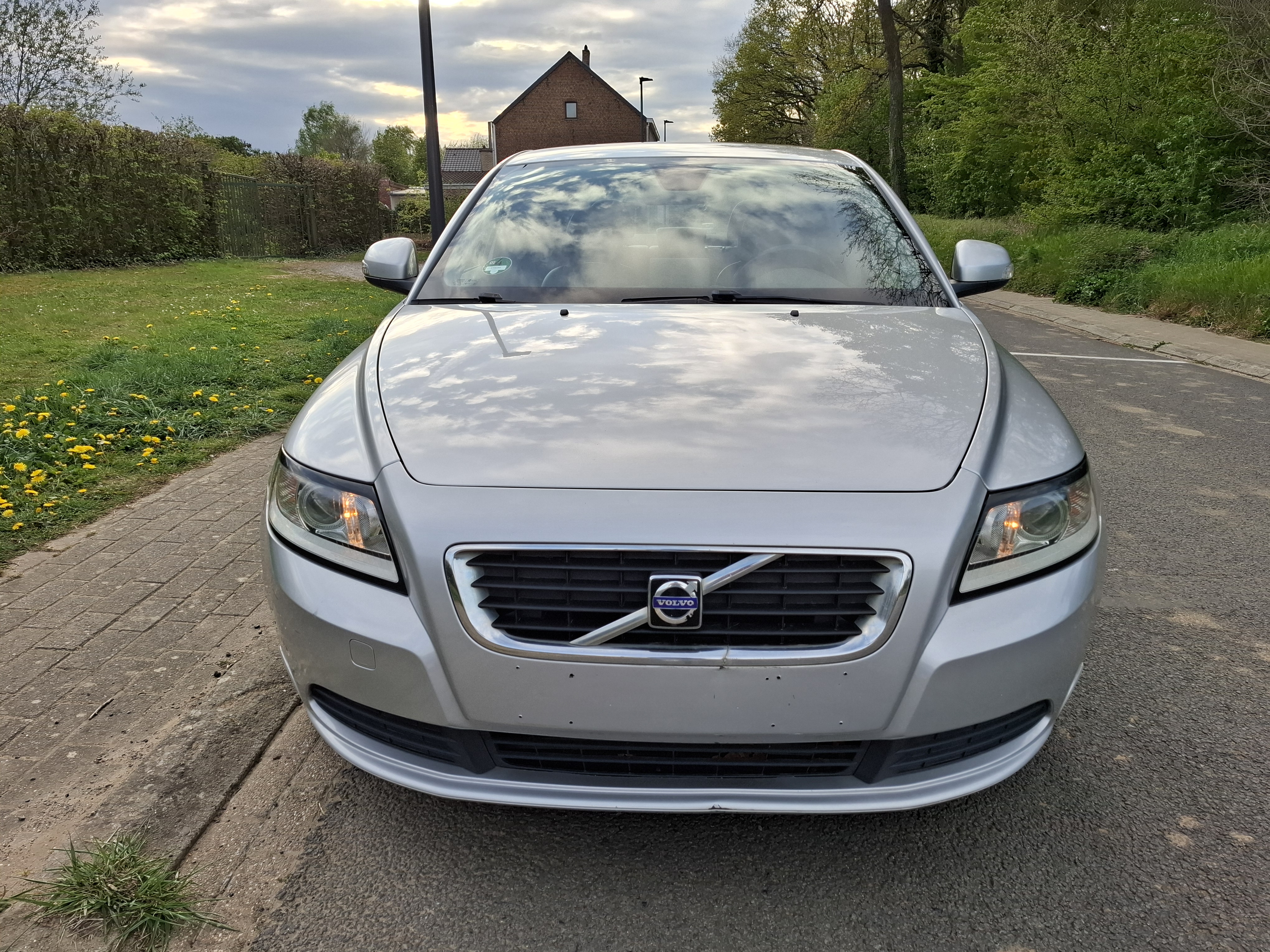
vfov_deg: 58.9
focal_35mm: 23
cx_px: 635
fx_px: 844
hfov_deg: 73.9
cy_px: 476
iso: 50
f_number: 1.8
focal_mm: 5.54
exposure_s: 1/758
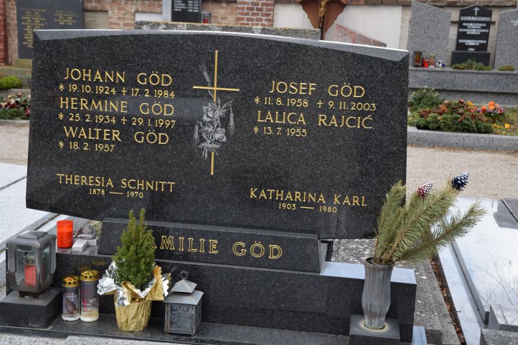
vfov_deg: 25.7
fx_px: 755
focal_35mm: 52
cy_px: 172
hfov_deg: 37.9
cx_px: 259
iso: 400
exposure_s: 1/200
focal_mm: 35
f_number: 7.1
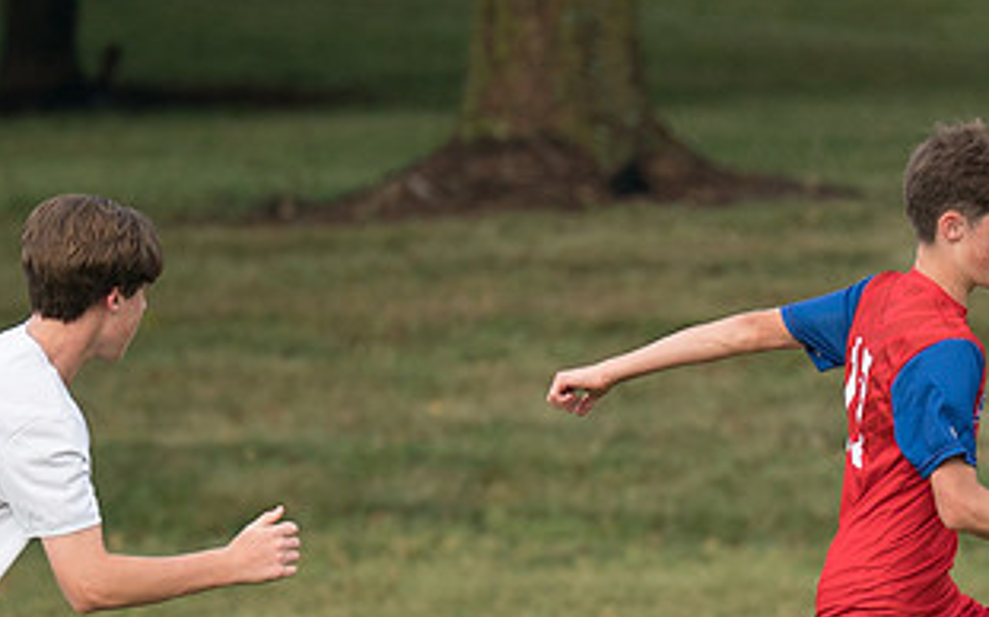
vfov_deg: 1.4
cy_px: 469
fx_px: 24784
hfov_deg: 2.3
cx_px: 825
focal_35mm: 920
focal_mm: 200
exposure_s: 1/1250
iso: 320
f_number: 2.8
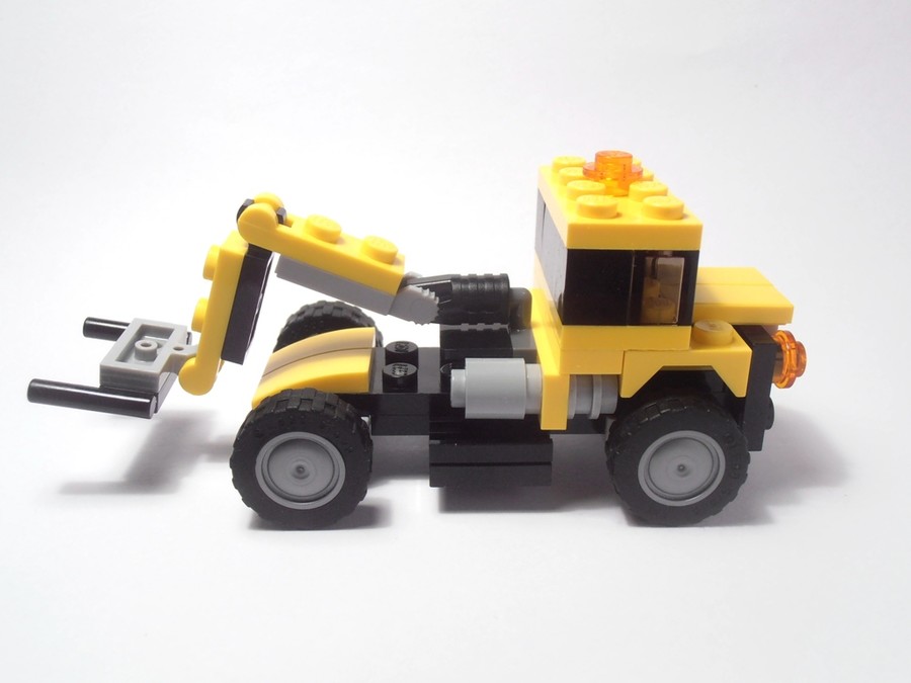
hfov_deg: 50.1
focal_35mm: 37
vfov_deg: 38.7
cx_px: 456
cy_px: 342
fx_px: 974
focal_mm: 6.61
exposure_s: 1/50
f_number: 3.9
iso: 80
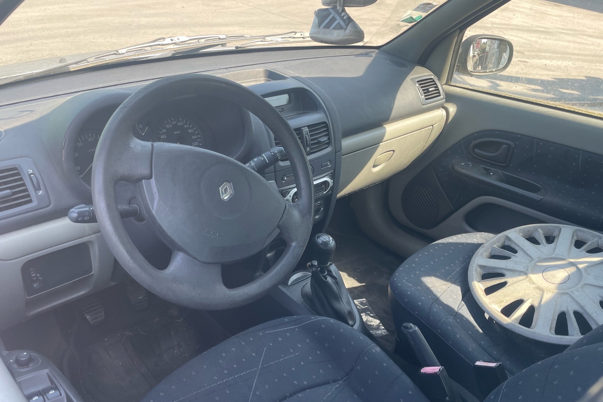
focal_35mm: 29
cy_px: 241
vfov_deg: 44.7
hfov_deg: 63.6
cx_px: 307
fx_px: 486
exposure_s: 1/170
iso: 32
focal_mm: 4.2
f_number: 1.6
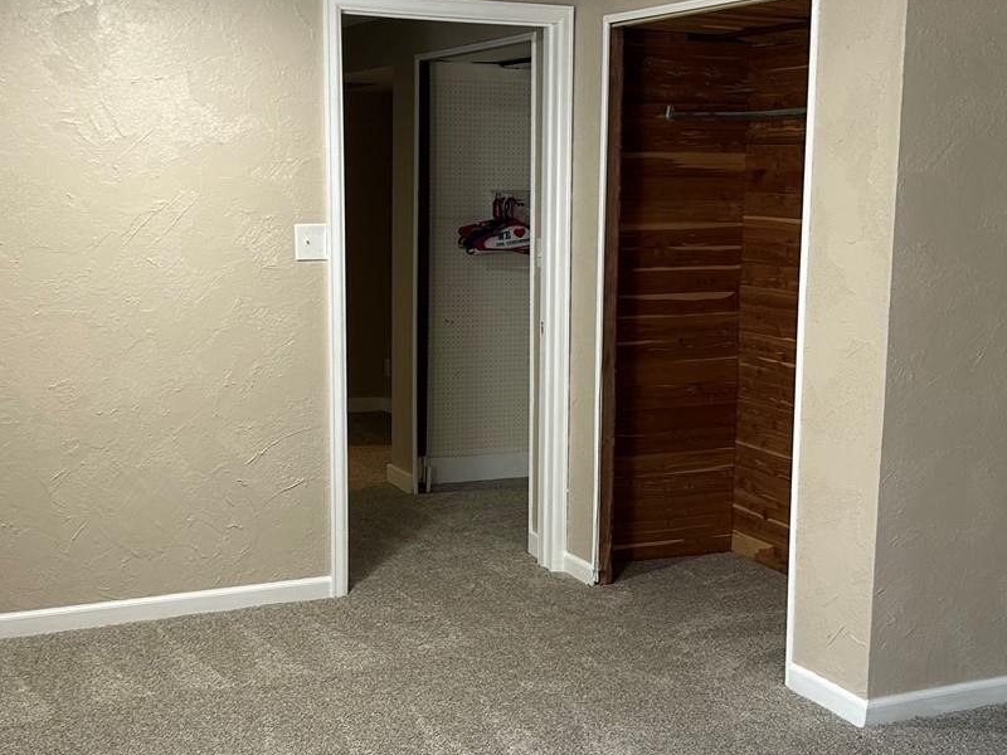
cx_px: 544
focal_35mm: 52
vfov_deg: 28.0
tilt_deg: -8.0
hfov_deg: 36.8
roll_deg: -0.1
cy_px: 418
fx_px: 1513
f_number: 1.5
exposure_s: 1/60
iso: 100
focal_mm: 5.7
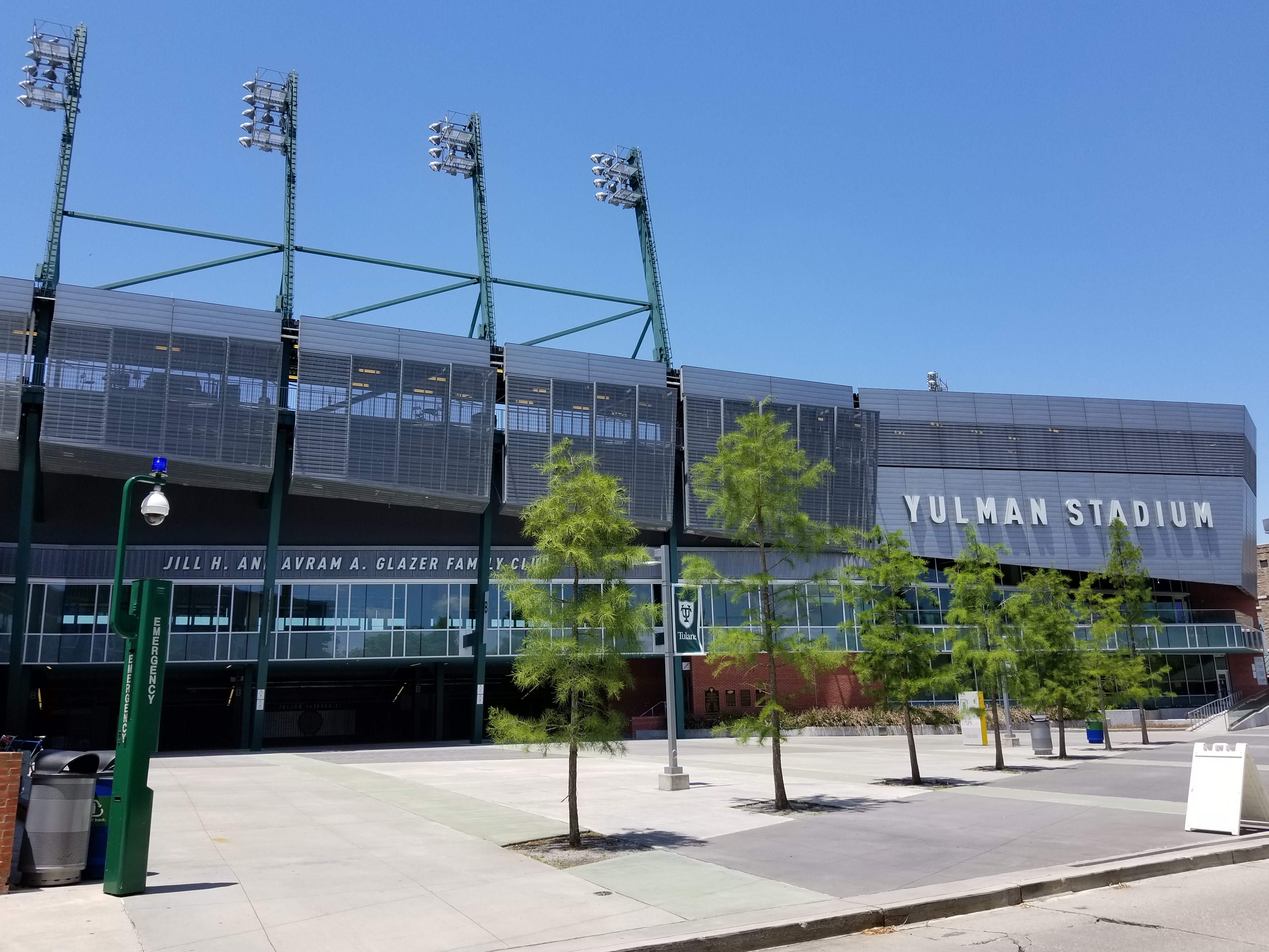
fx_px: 953
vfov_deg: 53.1
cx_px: 634
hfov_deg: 67.3
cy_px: 476
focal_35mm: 26
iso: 50
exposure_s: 1/2083
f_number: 1.7
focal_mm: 4.25
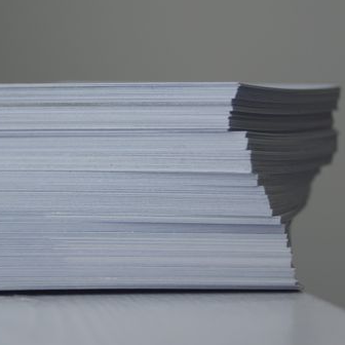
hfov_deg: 11.3
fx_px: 1748
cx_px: 133
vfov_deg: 11.3
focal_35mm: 155
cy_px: 172
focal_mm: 80
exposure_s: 1/160
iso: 400
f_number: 8
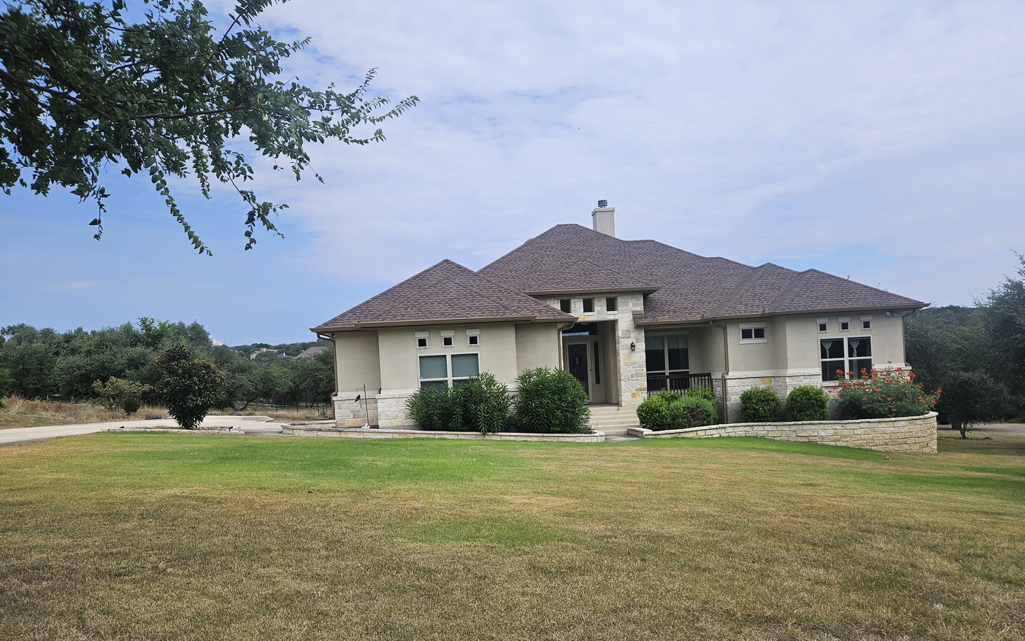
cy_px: 389
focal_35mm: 25
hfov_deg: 72.5
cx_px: 524
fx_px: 698
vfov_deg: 49.0
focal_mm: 5.4
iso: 25
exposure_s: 1/2737
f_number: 1.8
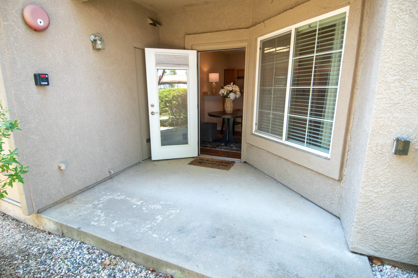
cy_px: 139
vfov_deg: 67.4
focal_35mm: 18
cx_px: 209
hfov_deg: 90.0
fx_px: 209
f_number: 4
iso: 800
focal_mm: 12
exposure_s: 1/640
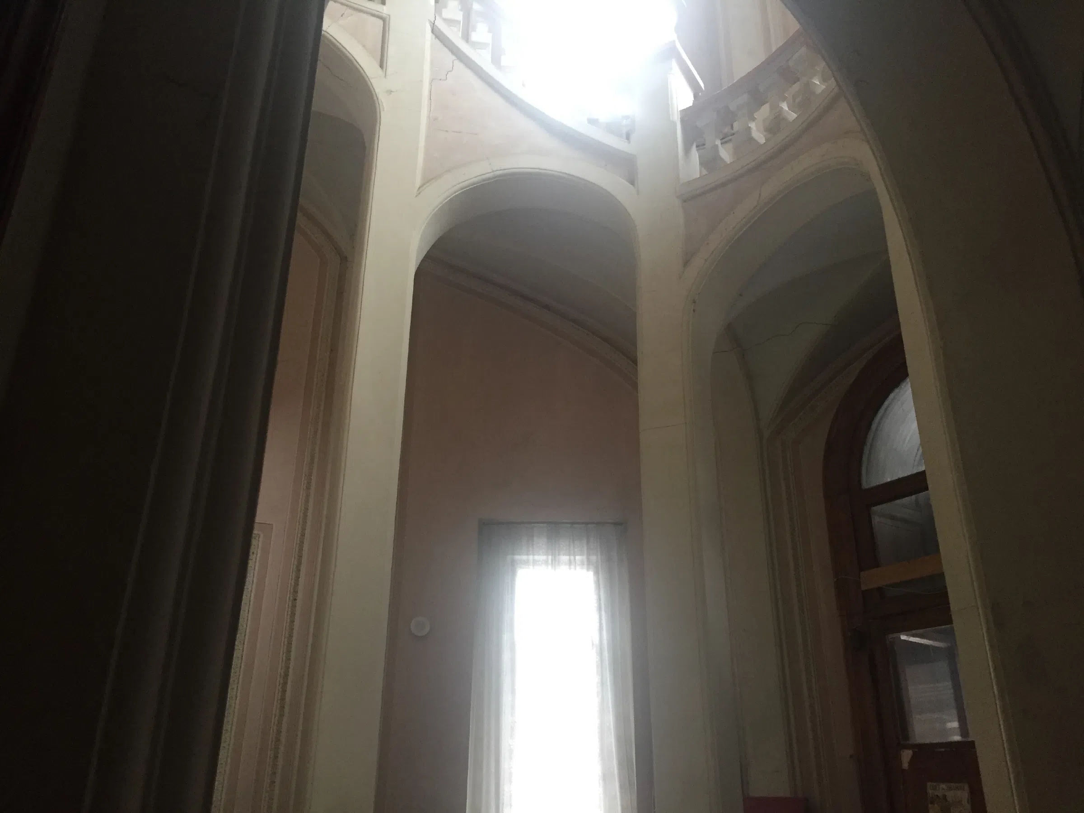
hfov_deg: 61.7
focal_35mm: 29
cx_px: 542
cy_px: 406
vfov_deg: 48.2
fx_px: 908
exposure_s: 1/33
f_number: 2.2
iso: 200
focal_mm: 4.15
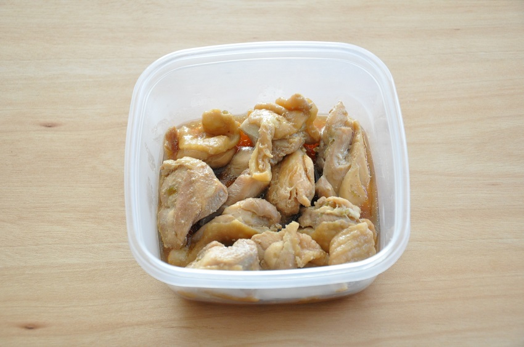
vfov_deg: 18.1
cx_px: 262
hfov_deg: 27.0
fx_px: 1090
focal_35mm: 75
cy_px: 174
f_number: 5
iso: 1600
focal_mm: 50
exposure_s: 1/40
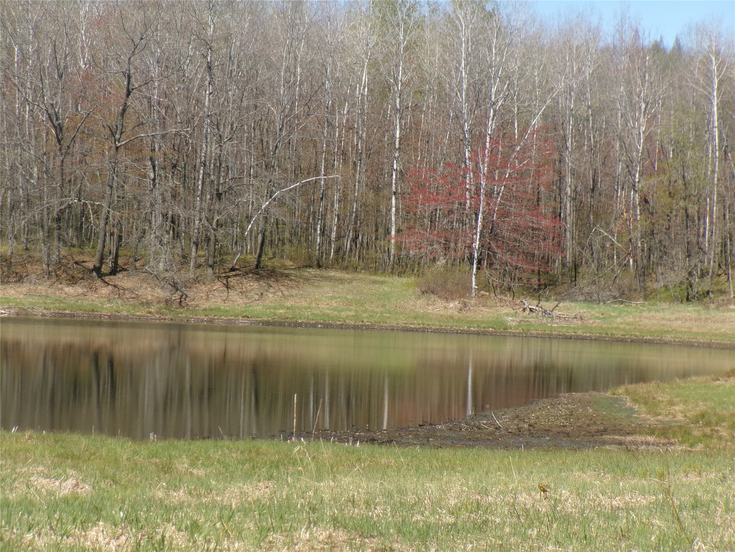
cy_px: 276
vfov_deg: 10.4
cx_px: 368
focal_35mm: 142
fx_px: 3015
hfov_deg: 13.9
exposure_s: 1/300
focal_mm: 25.5
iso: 100
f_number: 6.3
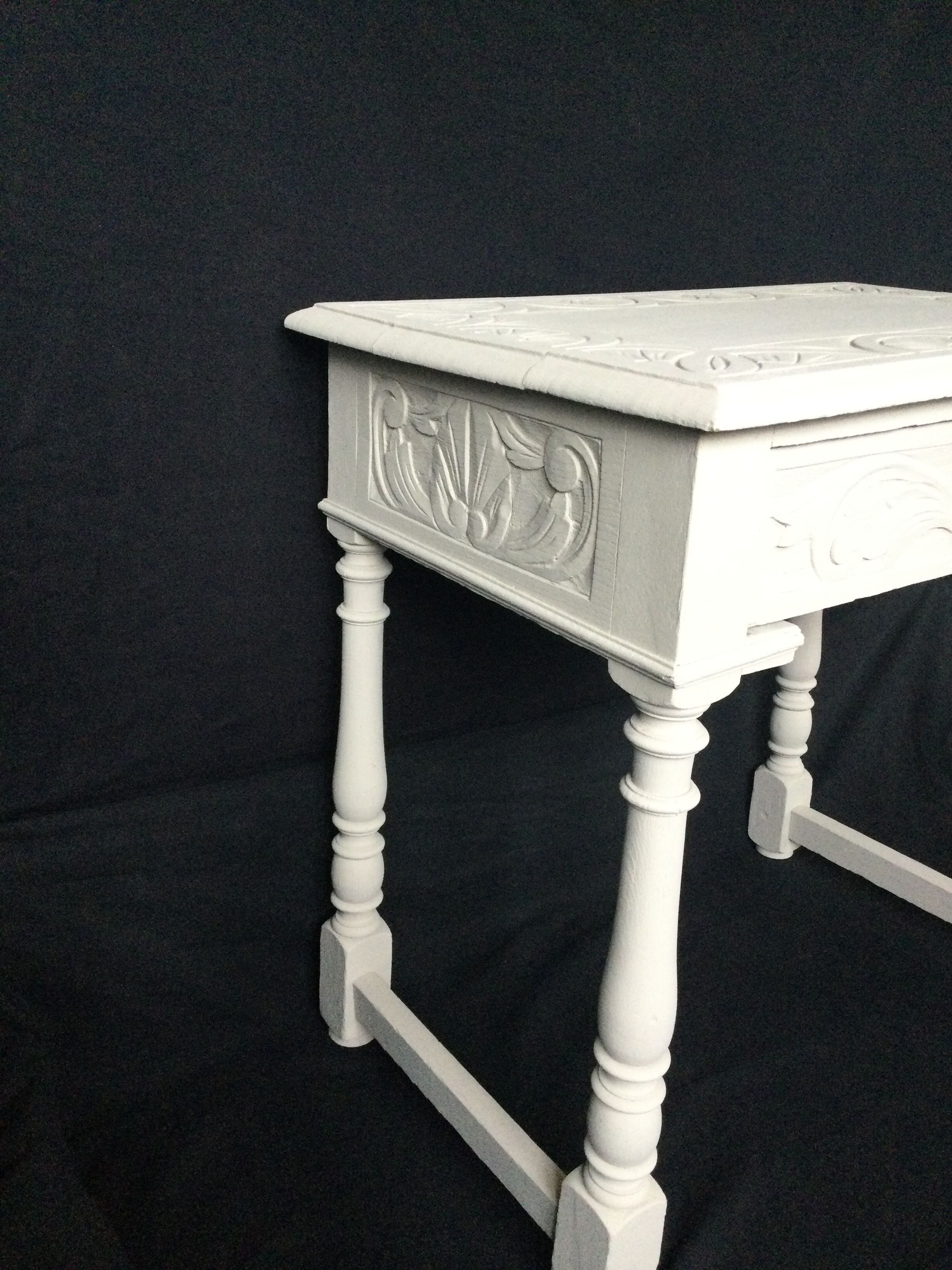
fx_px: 1137
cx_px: 476
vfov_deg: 58.4
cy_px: 635
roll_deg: -0.9
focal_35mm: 31
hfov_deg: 45.4
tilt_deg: -20.2
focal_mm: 3.3
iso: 250
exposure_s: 1/33
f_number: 2.4
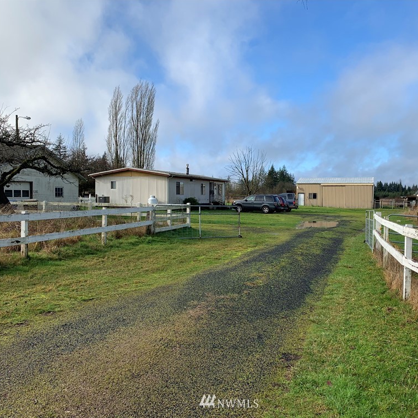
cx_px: 230
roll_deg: -0.5
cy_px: 210
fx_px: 424
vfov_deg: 52.5
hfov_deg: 52.4
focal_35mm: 31
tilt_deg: -1.8
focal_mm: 4.25
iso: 25
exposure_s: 1/1916
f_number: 1.8
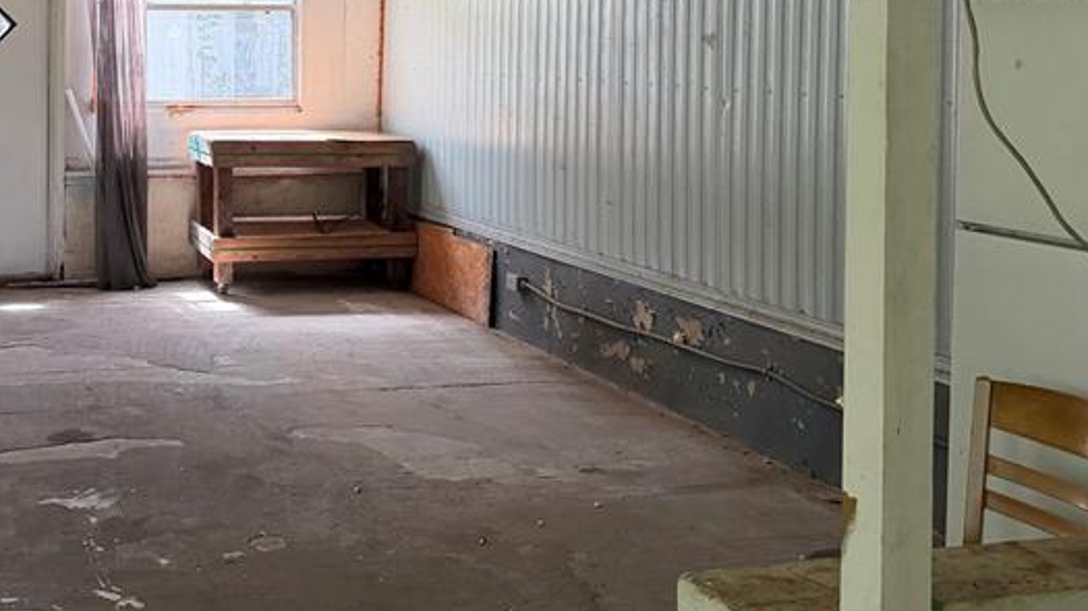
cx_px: 180
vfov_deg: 22.8
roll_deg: +0.4
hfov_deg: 38.7
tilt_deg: -0.1
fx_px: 1471
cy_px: 37
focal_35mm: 51
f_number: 1.78
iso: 200
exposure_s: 1/219
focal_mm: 6.76
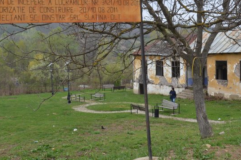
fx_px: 335
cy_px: 45
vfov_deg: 26.7
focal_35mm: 50
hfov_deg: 39.6
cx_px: 127
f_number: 8
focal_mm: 22
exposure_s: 1/125
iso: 200
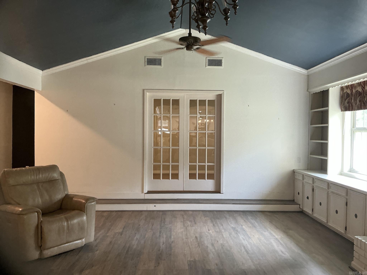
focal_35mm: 28
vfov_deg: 49.7
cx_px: 184
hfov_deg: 63.4
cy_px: 138
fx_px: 297
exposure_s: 1/60
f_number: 1.8
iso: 160
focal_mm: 3
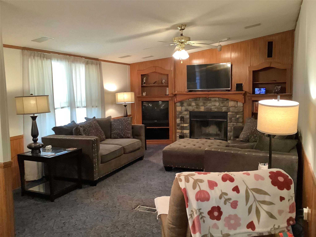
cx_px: 158
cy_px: 118
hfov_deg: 58.4
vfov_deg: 45.4
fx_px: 283
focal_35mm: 31
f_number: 2.4
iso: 320
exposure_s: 1/60
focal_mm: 3.3
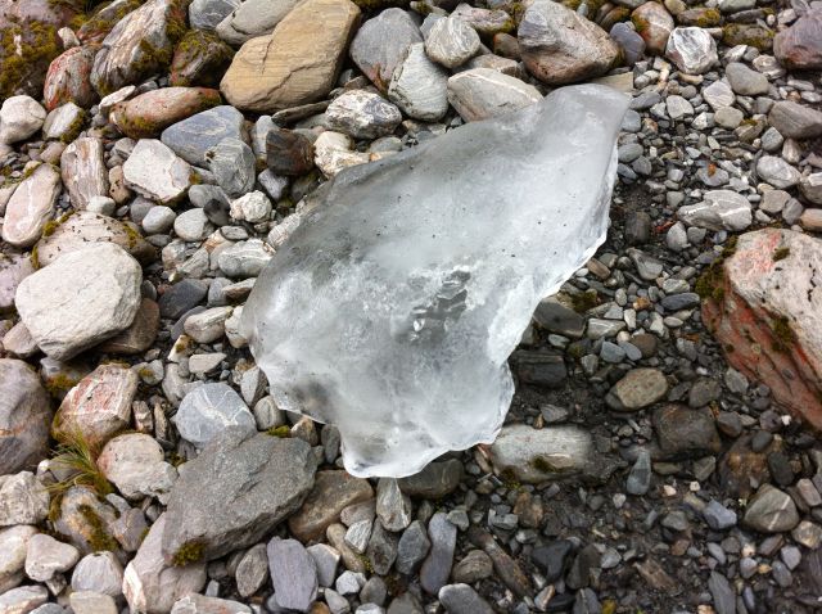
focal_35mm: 35
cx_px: 411
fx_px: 830
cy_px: 307
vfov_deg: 40.6
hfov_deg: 52.7
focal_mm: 3.85
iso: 80
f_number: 2.8
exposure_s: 1/450
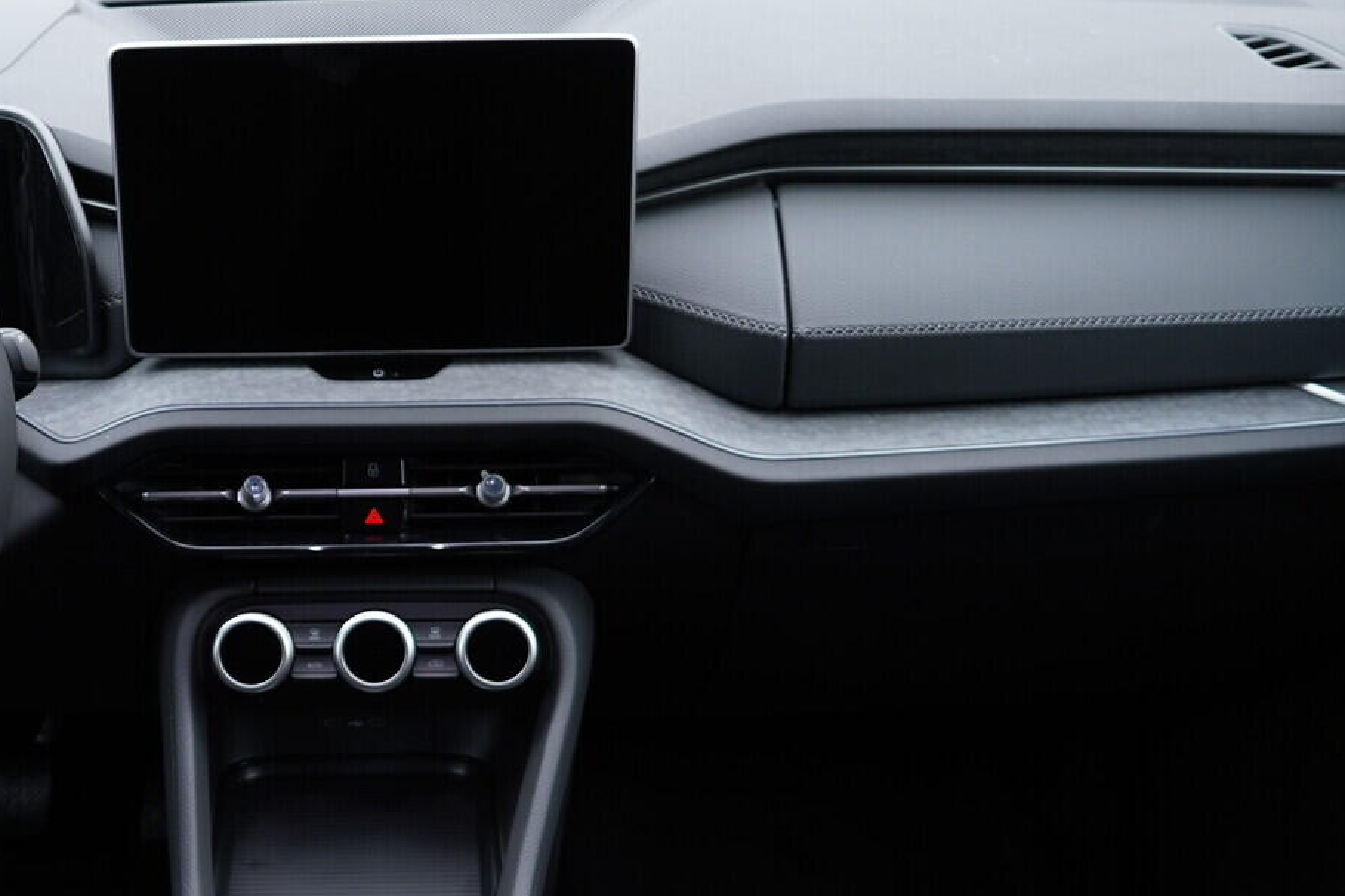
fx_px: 2129
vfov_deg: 23.7
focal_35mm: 57
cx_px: 360
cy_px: 611
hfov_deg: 34.4
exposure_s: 1/40
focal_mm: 24
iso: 320
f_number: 2.8
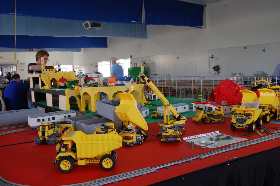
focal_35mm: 36
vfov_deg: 36.8
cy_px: 93
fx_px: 280
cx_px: 140
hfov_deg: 53.2
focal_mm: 24
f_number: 10
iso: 200
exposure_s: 1/6
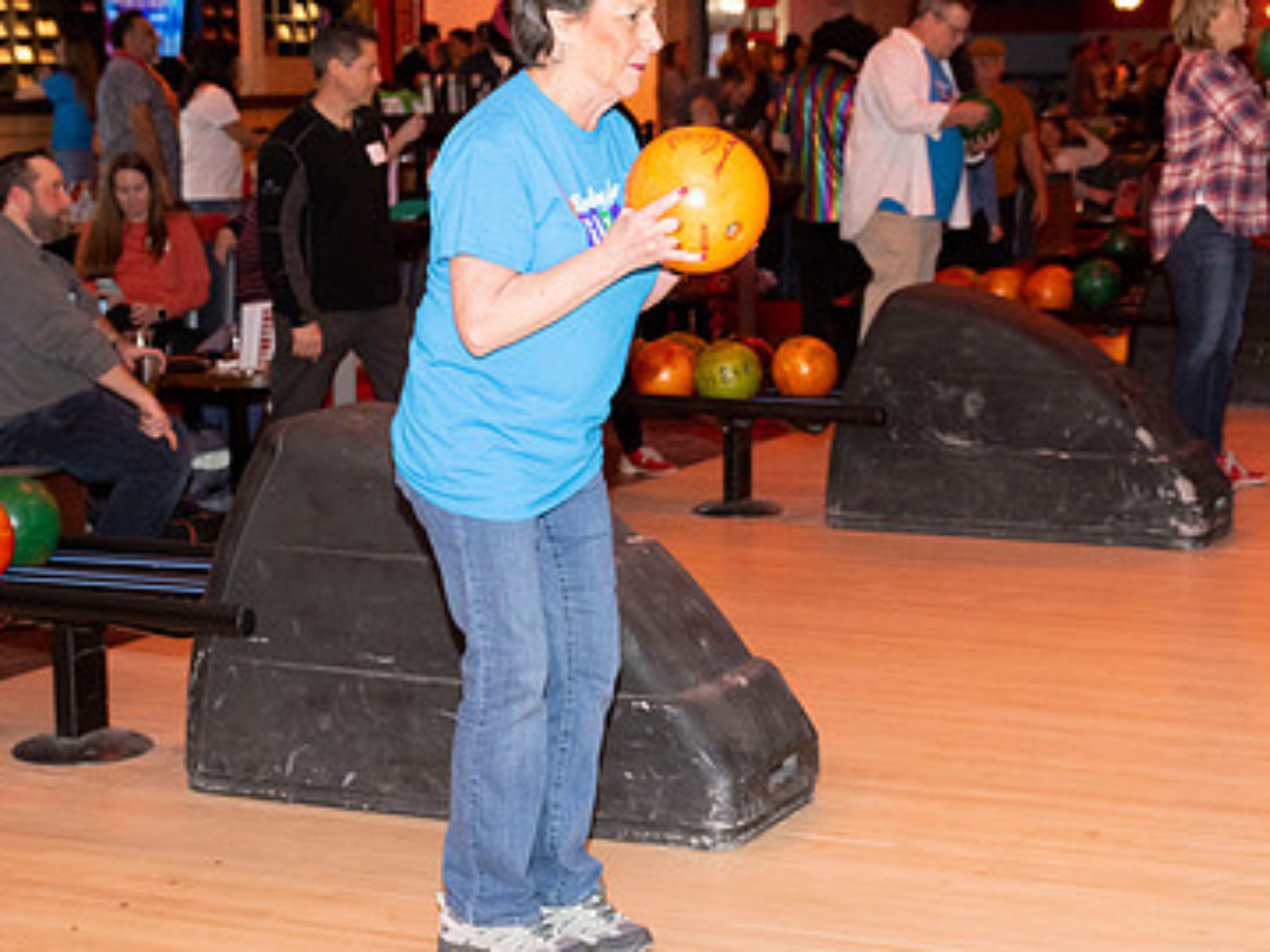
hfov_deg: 29.7
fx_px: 2385
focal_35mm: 65
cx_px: 801
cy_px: 457
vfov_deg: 22.6
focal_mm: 42
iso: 2000
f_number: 5.6
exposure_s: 1/100
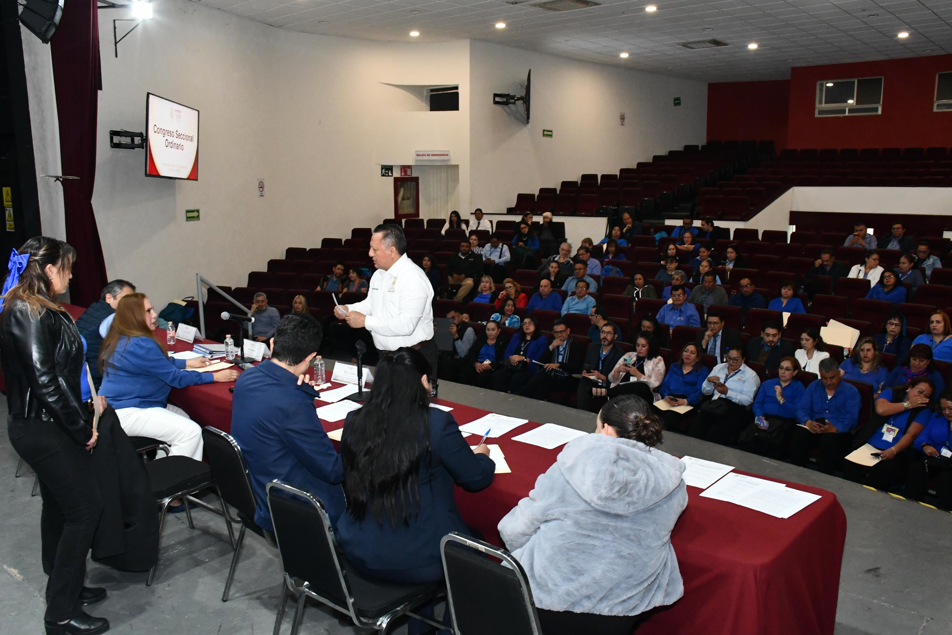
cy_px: 318
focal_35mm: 27
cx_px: 476
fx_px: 714
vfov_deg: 47.9
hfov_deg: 67.4
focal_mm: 18
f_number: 8
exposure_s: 1/60
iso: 4000
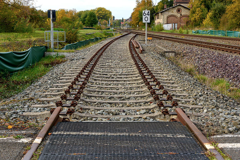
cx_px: 120
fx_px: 400
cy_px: 80
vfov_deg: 22.6
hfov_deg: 33.4
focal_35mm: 60
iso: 200
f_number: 9
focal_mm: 40
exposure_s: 1/125
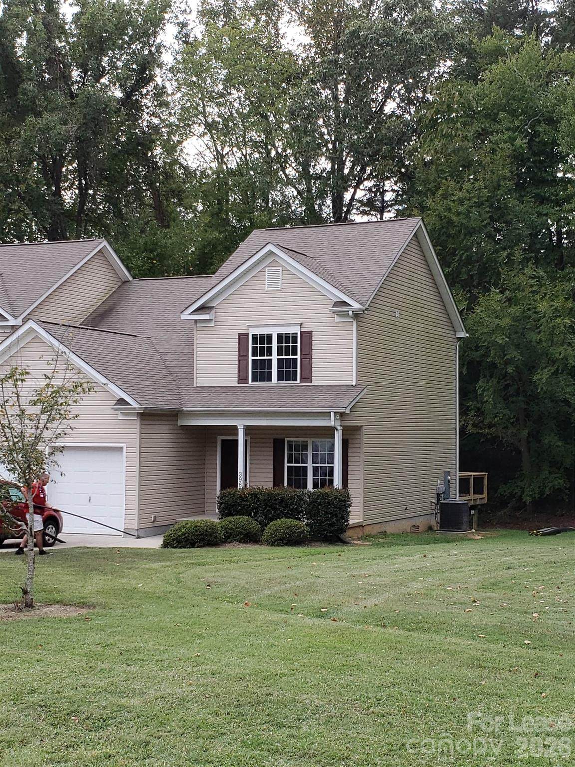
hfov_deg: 53.1
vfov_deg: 67.3
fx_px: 576
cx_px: 288
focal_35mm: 26
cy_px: 384
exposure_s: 1/502
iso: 50
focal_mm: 4.3
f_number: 2.4
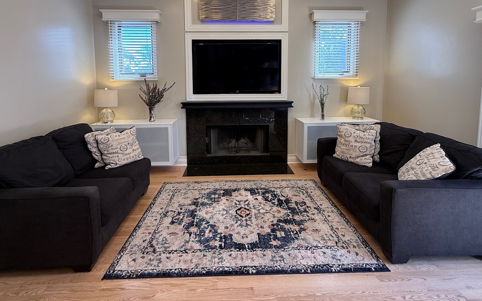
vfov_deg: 63.2
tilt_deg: -3.5
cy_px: 97
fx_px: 236
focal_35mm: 18
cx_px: 236
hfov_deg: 91.1
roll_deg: +0.2
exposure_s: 1/99
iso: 100
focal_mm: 2.22
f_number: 2.2
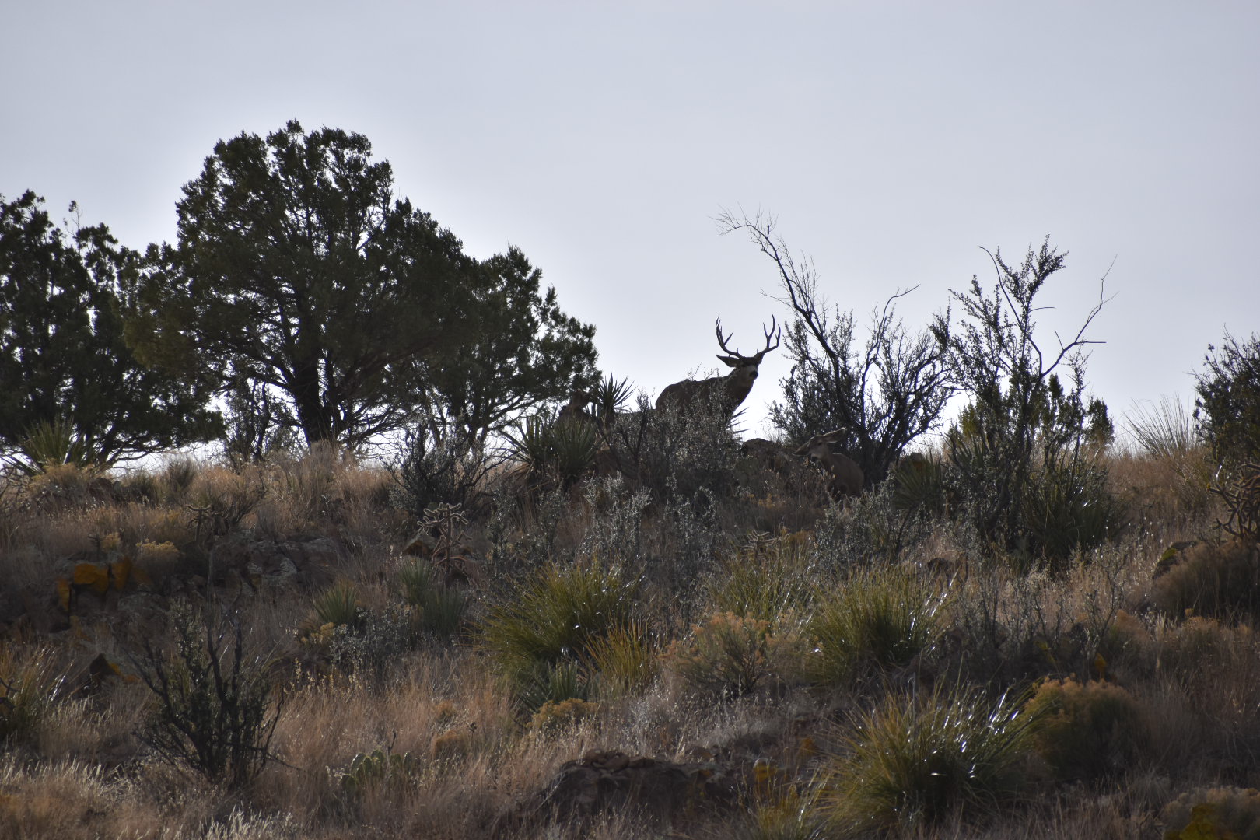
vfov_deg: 3.1
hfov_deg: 4.6
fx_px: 15749
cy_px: 420
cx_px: 630
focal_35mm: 450
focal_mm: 300
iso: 250
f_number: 6.3
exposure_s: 1/2000
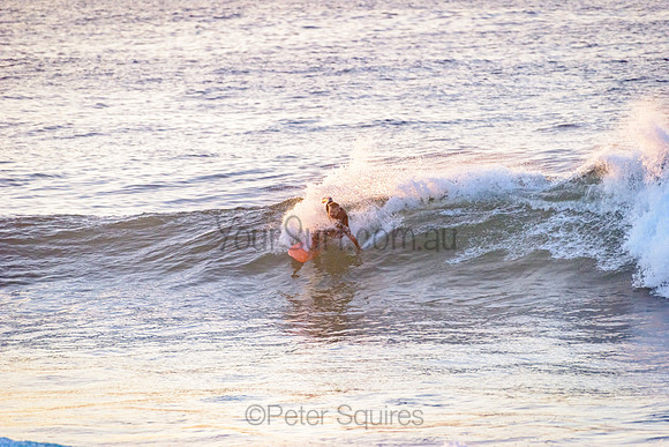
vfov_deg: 2.8
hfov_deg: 4.1
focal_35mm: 500
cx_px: 334
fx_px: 9293
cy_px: 224
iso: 1250
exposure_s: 1/2000
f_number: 5.6
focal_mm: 500
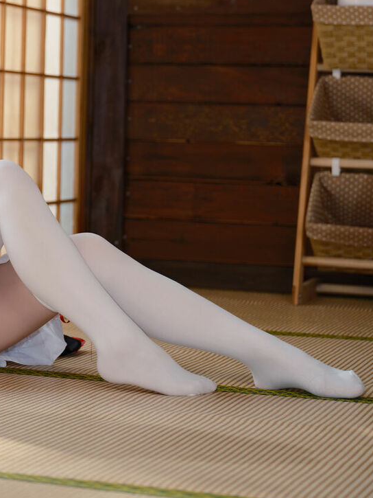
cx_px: 27
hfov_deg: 13.3
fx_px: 1580
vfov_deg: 17.6
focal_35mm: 110
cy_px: 49
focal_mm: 72
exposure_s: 1/125
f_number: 4
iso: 500
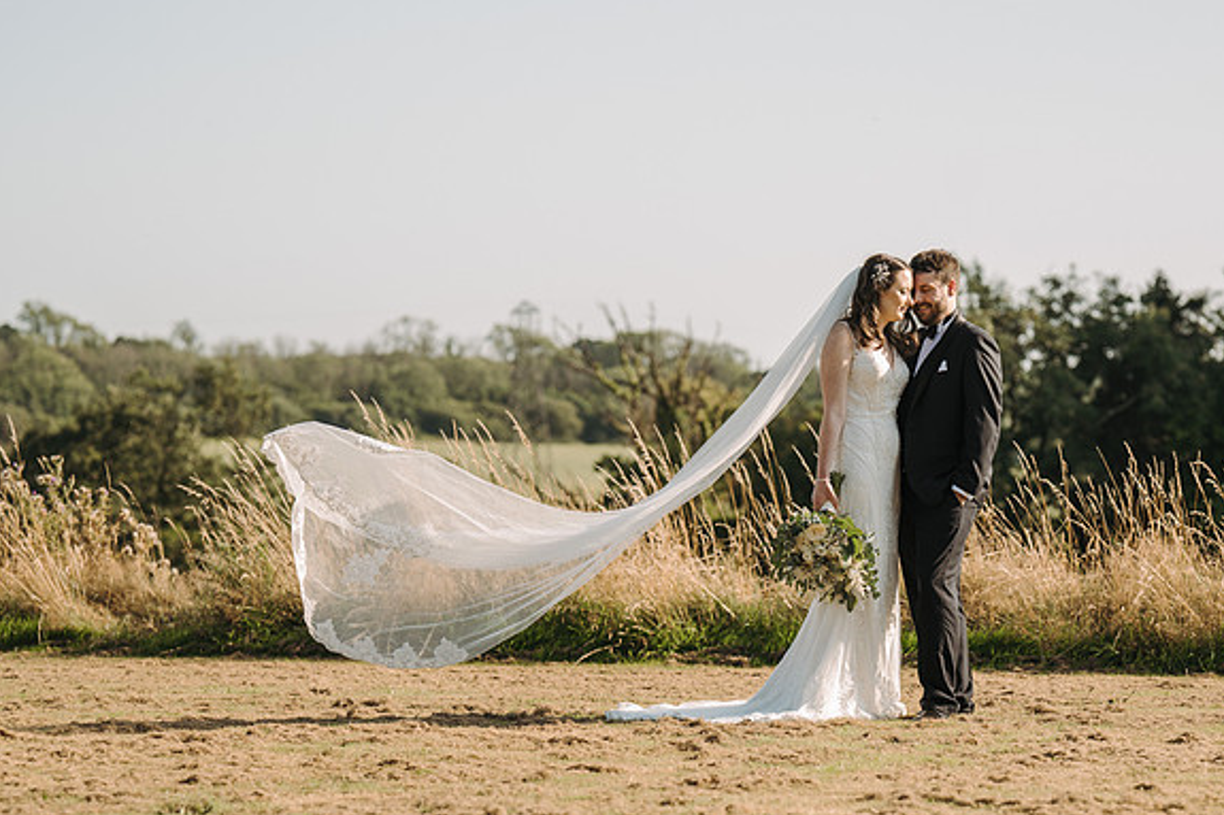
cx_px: 745
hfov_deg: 19.1
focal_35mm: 107
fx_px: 3637
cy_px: 509
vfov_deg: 12.8
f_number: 2.8
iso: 200
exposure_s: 1/2000
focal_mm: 85
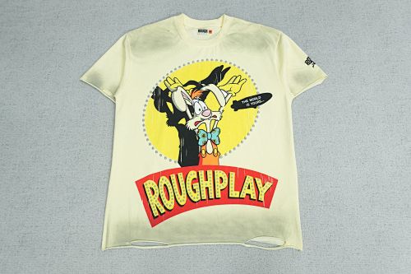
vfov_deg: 53.1
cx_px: 206
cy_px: 137
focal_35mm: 24
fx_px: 274
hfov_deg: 73.8
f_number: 8
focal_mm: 16
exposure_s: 1/160
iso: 1000
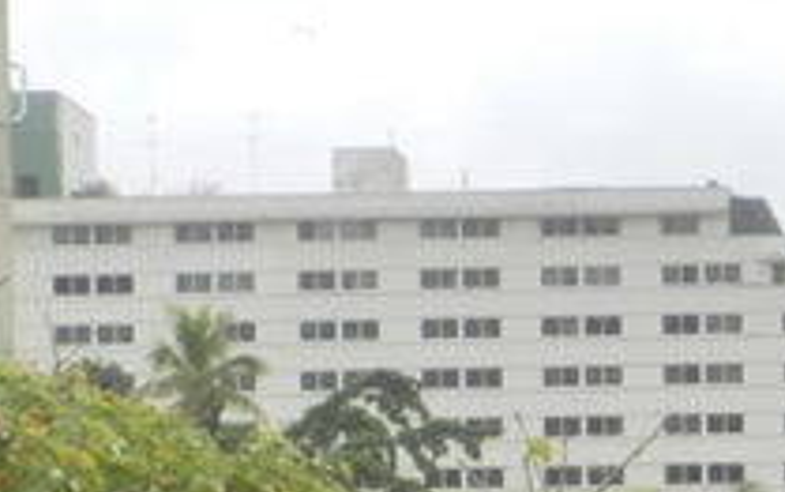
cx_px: 958
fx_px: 3683
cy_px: 736
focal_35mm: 172
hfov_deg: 11.9
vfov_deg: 7.5
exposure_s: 1/80
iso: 160
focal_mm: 9.4
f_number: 8
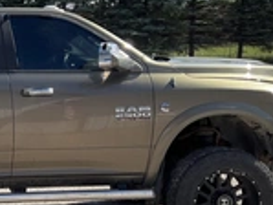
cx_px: -49
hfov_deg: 23.1
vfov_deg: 18.9
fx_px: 616
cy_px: 102
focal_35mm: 78
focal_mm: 3
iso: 25
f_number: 1.8
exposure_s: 1/1055
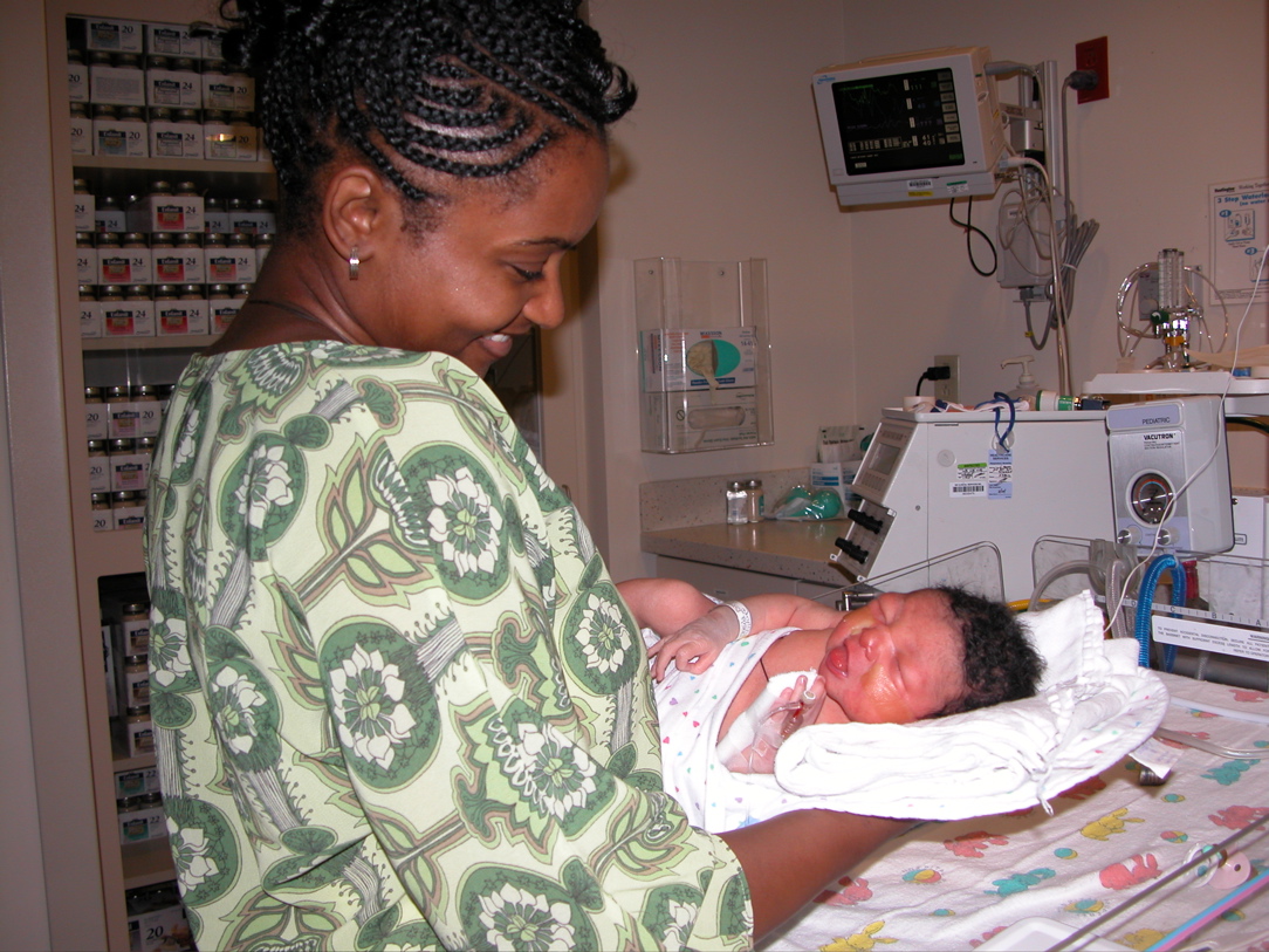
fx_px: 1283
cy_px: 476
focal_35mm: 35
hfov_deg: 52.6
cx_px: 634
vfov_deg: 40.7
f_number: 2.8
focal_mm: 8.9
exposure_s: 1/60
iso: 100
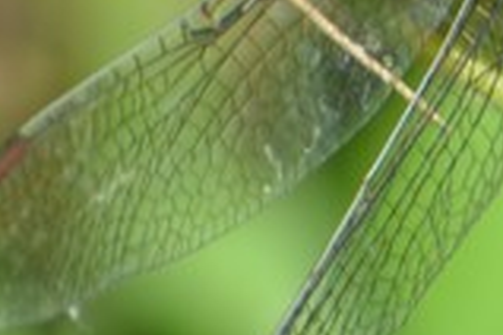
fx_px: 37876
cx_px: 805
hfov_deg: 0.8
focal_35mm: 2711
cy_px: -155
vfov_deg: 0.5
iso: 100
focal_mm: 300
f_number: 8
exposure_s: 1/160
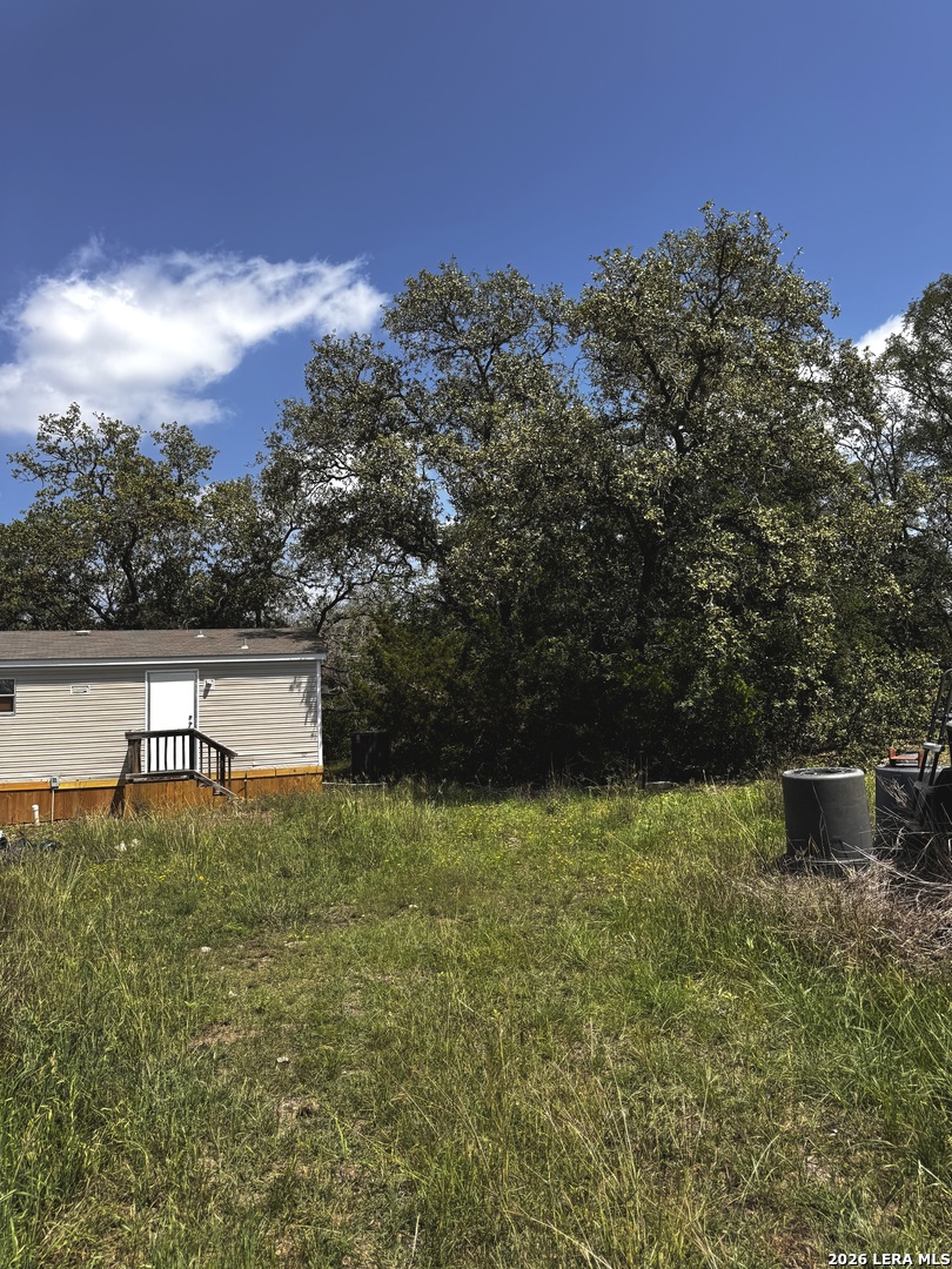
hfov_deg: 56.8
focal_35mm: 24
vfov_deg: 71.6
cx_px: 476
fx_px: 880
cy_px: 634
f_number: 1.78
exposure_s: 1/3802
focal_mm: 6.76
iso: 80
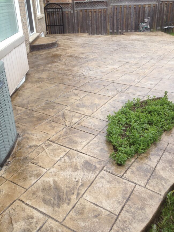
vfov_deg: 52.6
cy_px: 116
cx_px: 87
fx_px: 235
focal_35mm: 35
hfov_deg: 40.7
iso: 50
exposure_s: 1/736
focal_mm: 4.28
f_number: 2.4
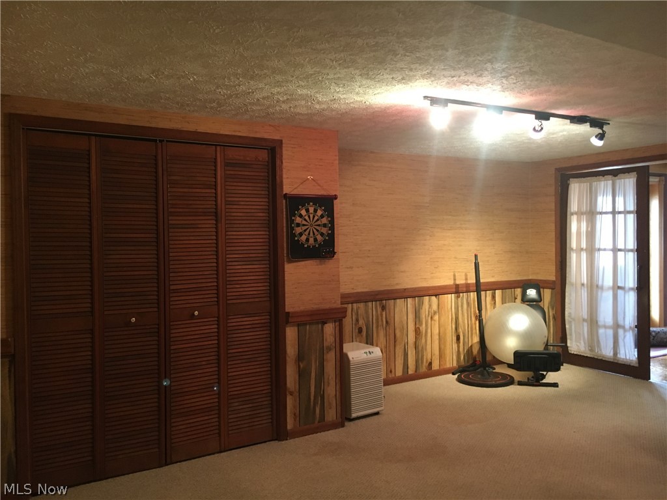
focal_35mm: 29
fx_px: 559
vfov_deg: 48.2
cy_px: 250
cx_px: 334
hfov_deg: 61.7
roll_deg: +1.5
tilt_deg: -2.0
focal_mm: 4.15
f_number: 2.2
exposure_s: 1/24
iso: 200
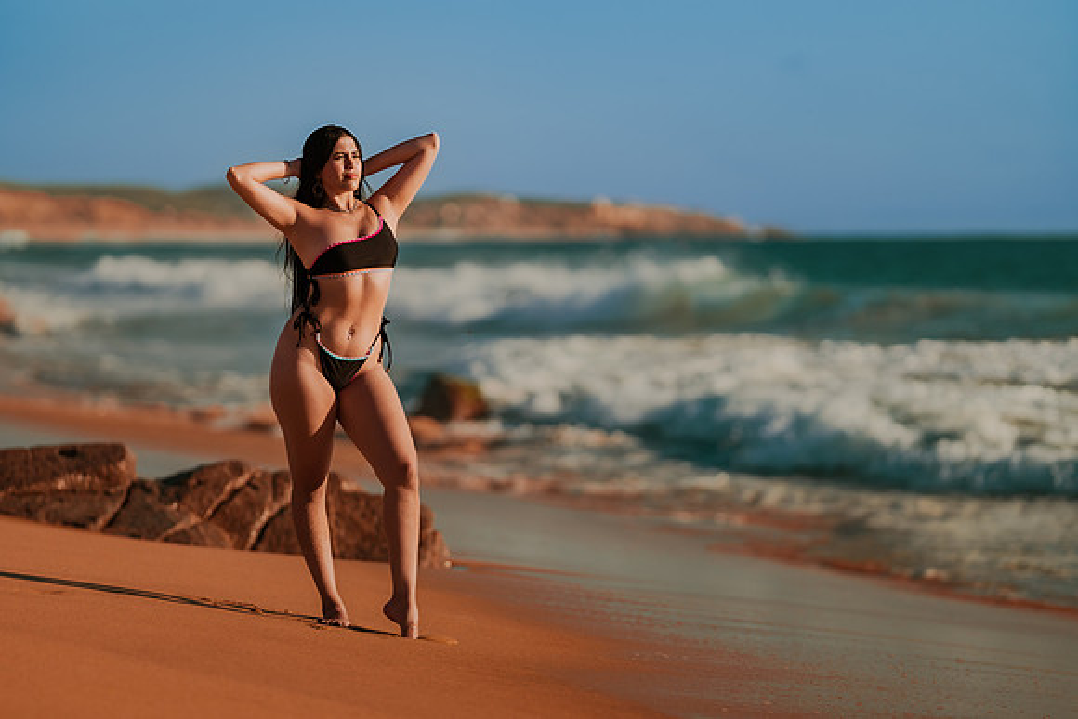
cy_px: 360
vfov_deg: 10.1
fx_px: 4056
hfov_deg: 15.1
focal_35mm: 135
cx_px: 539
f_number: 2
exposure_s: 1/8000
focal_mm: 135
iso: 50
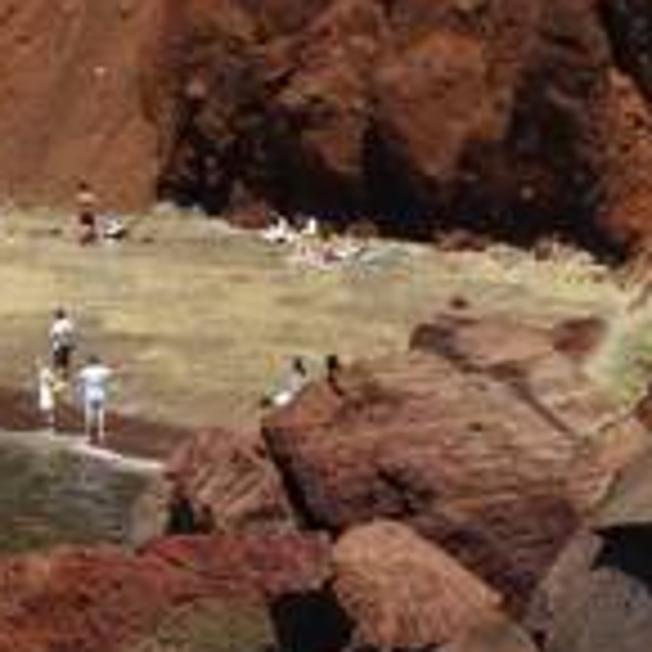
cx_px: -742
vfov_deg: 7.5
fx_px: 4901
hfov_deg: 7.3
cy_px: -175
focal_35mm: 230
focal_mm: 33
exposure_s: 1/100
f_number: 11
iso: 100
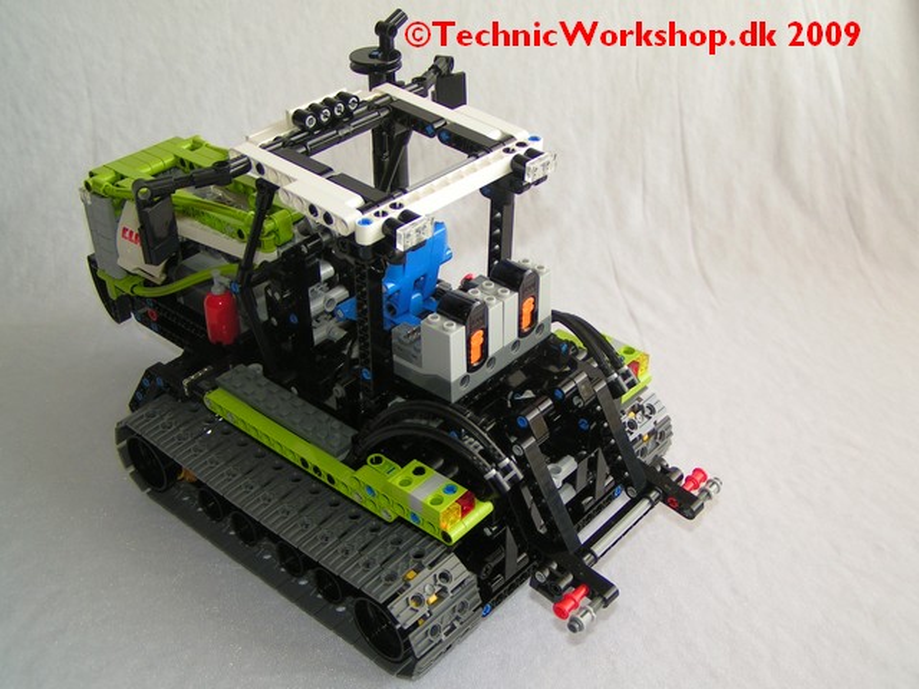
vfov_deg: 37.7
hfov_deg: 49.0
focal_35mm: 38
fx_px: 1009
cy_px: 344
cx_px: 460
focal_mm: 5.8
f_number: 2.8
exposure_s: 1/60
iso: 50
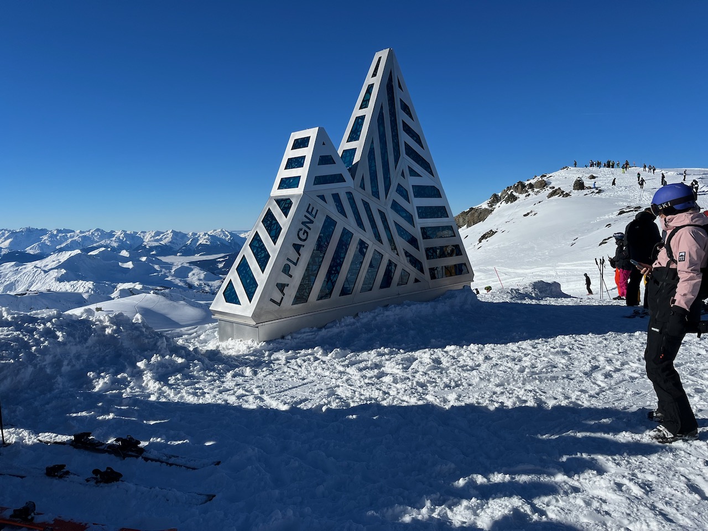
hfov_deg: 67.3
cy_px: 266
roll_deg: +1.1
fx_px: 532
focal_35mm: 26
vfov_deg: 53.1
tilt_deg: -5.7
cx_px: 354
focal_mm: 5.1
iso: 50
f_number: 1.6
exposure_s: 1/8403
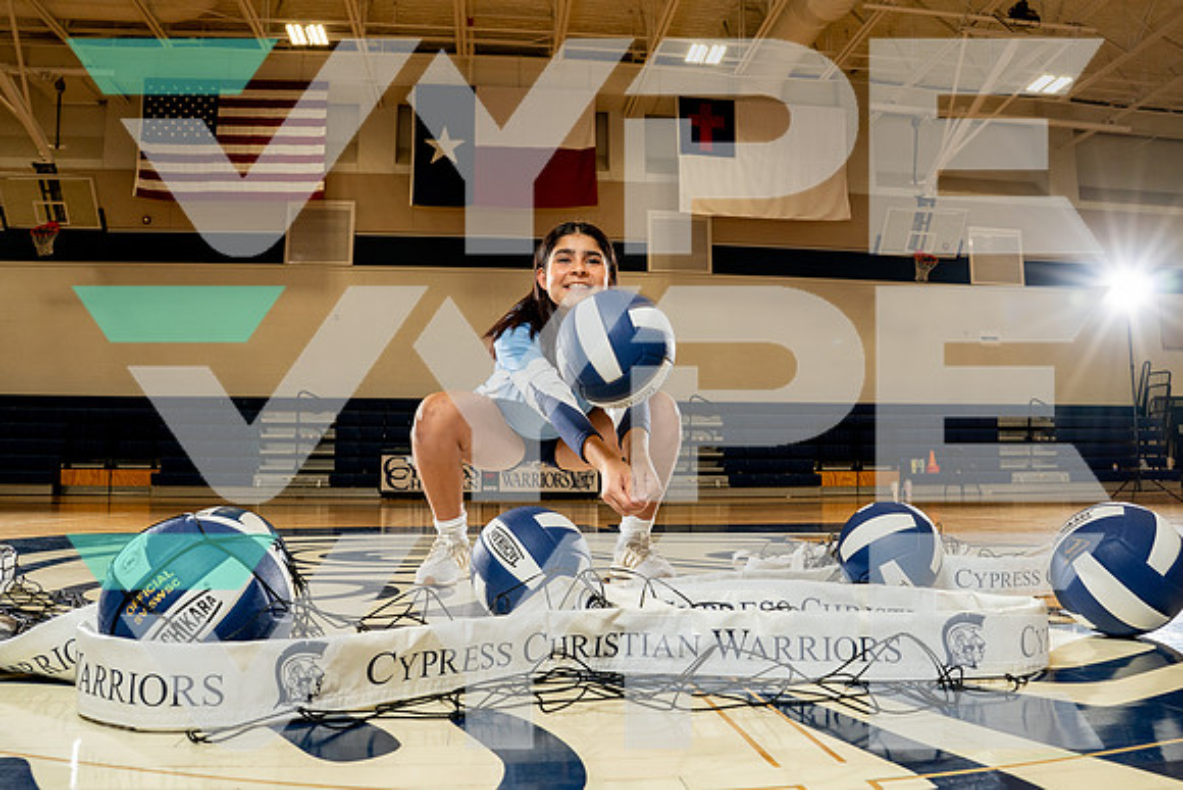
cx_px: 597
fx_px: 868
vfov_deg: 48.9
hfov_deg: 68.5
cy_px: 381
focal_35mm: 26
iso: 1000
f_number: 7.1
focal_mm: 24
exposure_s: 1/250
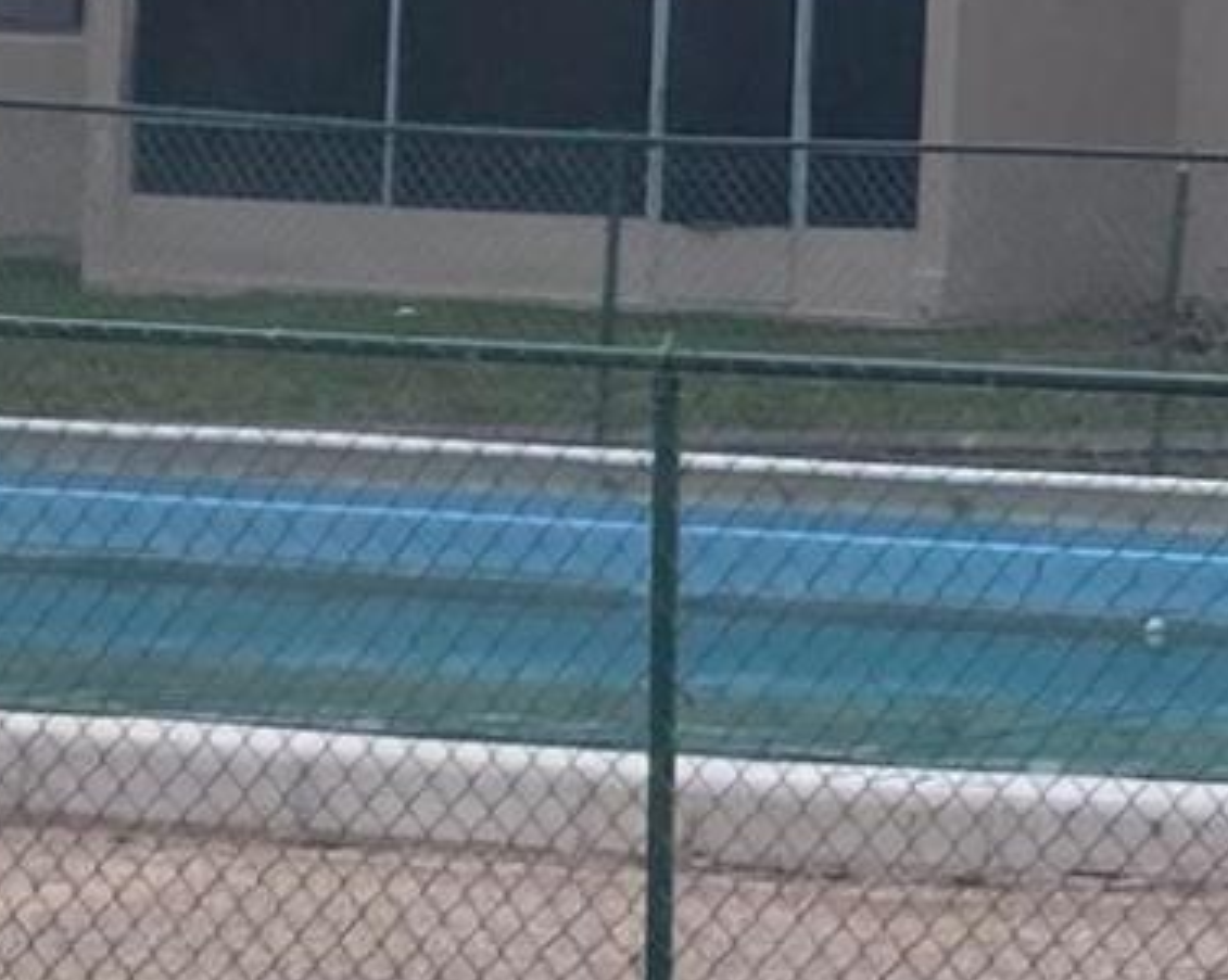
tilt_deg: -1.2
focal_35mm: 194
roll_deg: -2.7
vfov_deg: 7.9
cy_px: -72
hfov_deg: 8.5
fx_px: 7045
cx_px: 3547
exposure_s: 1/326
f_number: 1.8
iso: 32
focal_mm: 4.25
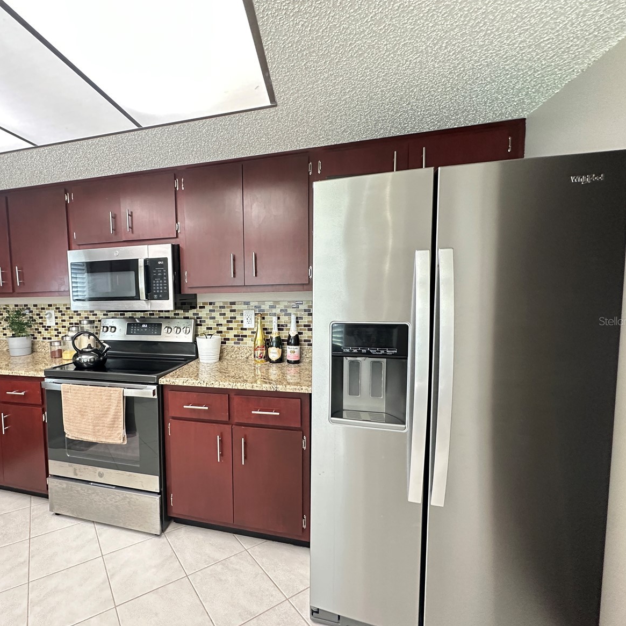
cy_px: 321
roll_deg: +0.6
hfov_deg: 81.7
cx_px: 220
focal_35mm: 17
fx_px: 348
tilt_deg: -4.8
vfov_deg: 84.0
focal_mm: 2.22
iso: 250
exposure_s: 1/43
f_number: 2.2
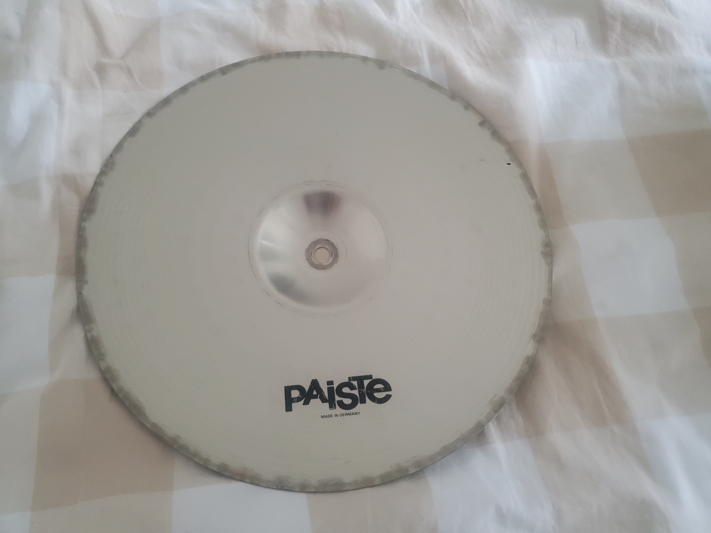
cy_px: 266
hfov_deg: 67.3
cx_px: 356
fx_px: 534
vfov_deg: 53.1
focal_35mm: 26
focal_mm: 4.3
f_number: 1.5
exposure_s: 1/50
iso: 800
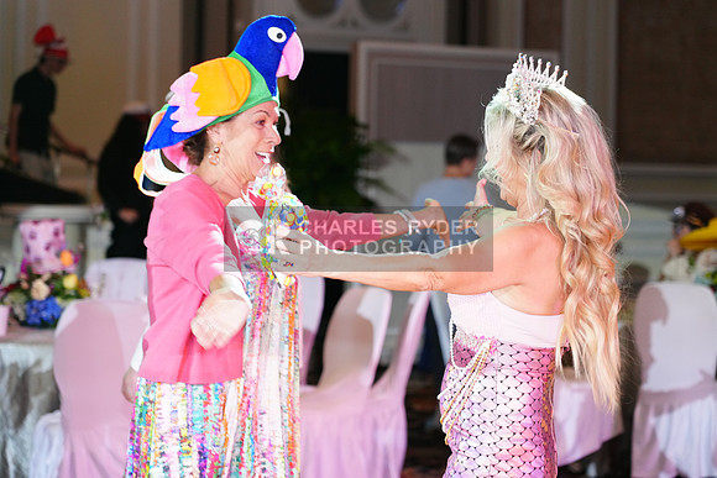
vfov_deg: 13.0
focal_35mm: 105
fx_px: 2092
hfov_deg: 19.5
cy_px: 239
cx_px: 358
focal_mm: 105
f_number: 4
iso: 2500
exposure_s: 1/250
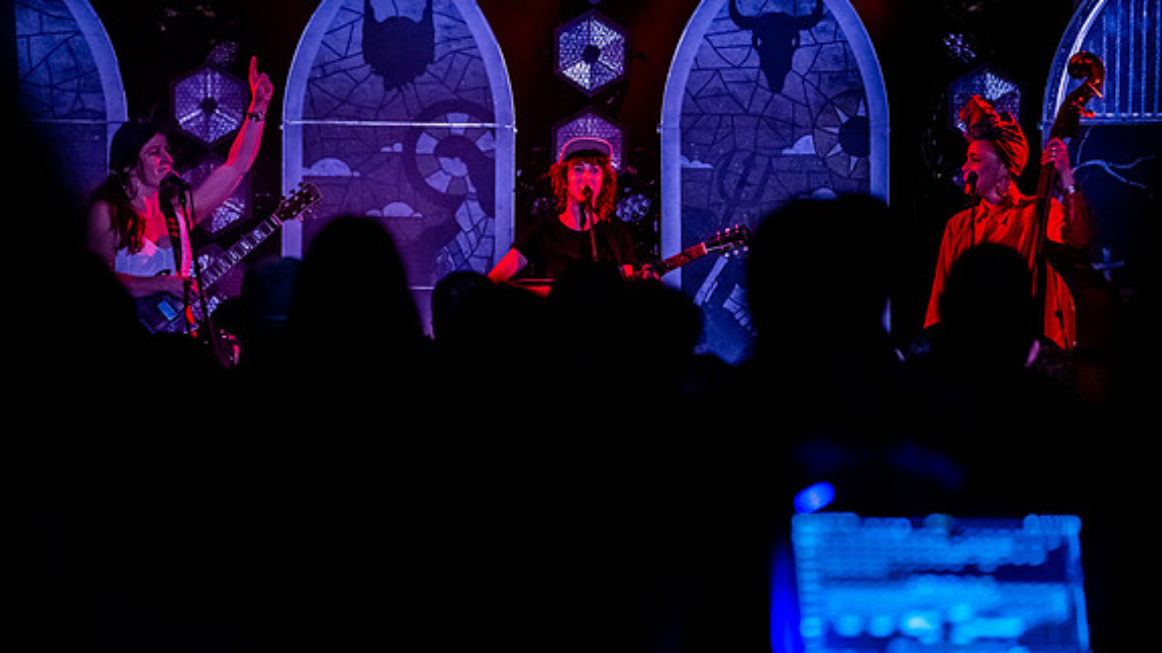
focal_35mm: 130
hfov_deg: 16.5
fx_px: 4004
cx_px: 578
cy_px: 294
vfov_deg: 9.3
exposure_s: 1/160
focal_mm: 123
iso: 3200
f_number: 2.8
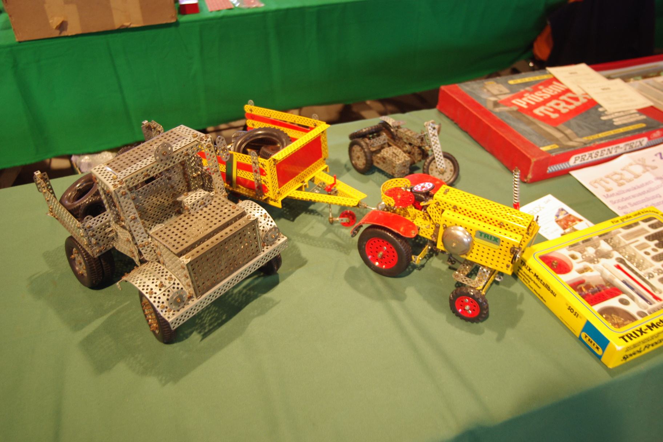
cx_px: 332
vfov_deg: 43.6
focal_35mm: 30
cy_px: 221
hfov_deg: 61.9
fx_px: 552
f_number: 3.5
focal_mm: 20
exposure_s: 1/5
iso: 400
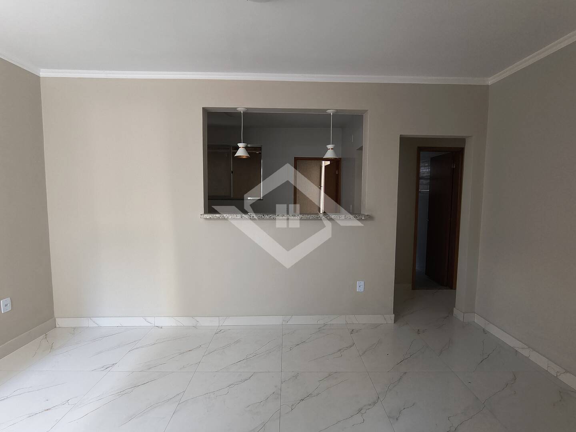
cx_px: 288
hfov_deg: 110.5
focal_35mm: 12
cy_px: 216
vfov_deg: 94.5
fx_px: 200
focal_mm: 2.13
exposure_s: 1/30
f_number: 2.2
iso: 397
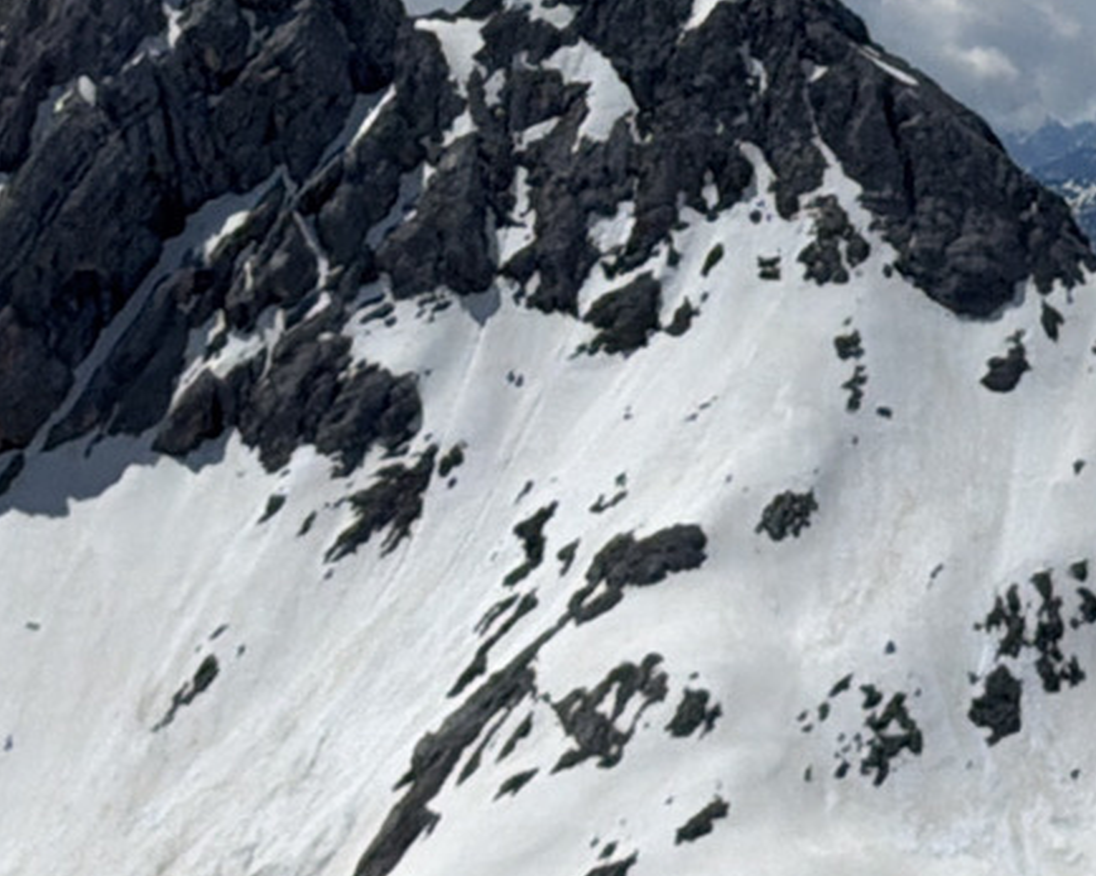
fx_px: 7005
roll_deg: -0.8
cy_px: -485
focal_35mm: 216
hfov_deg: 8.9
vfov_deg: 7.0
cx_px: 639
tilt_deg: +6.0
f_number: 1.78
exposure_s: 1/20408
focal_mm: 6.76
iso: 64
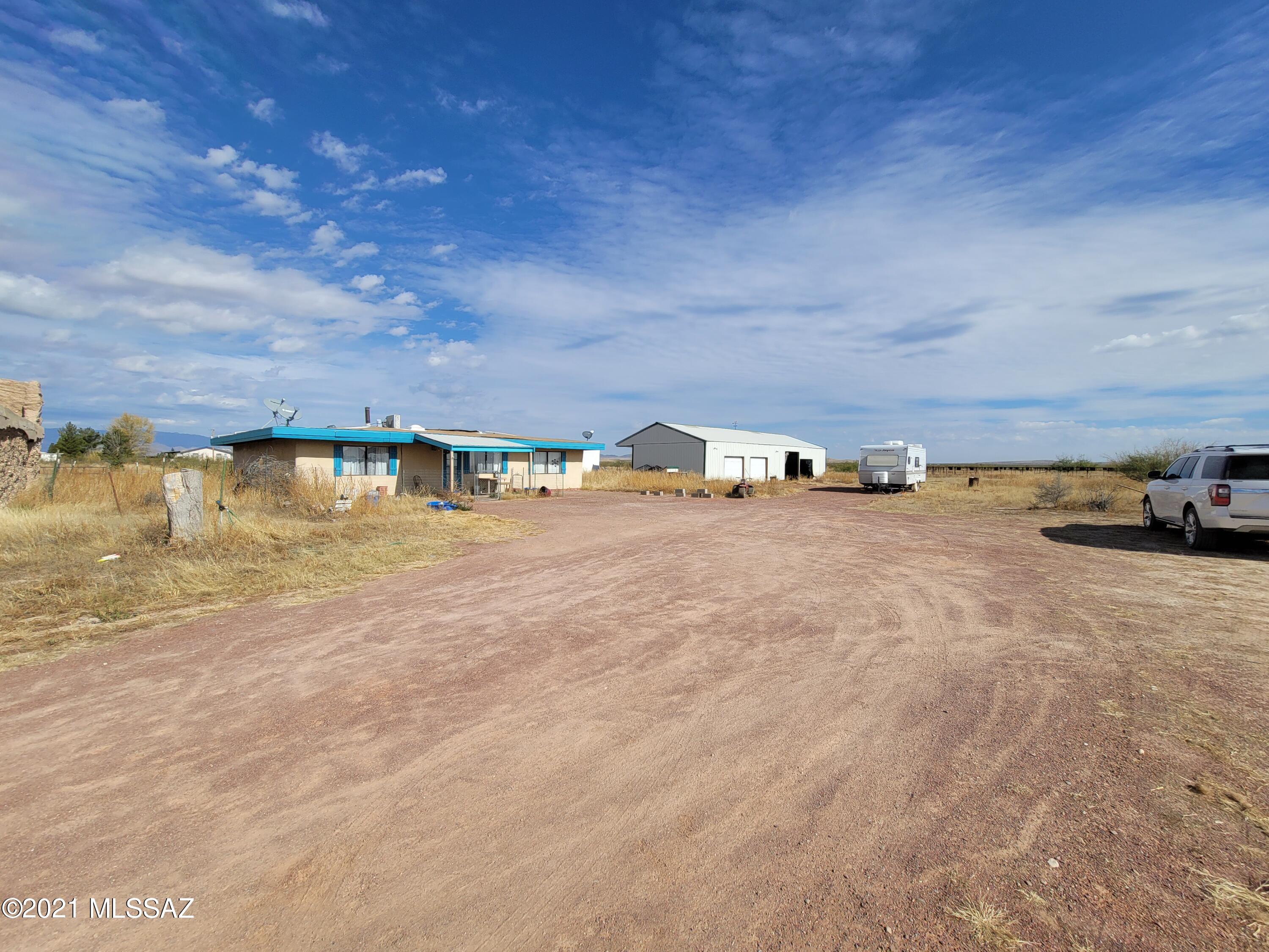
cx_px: 634
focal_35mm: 13
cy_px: 476
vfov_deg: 89.9
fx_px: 477
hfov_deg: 106.2
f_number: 2.2
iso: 64
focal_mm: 2.2
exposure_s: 1/2952
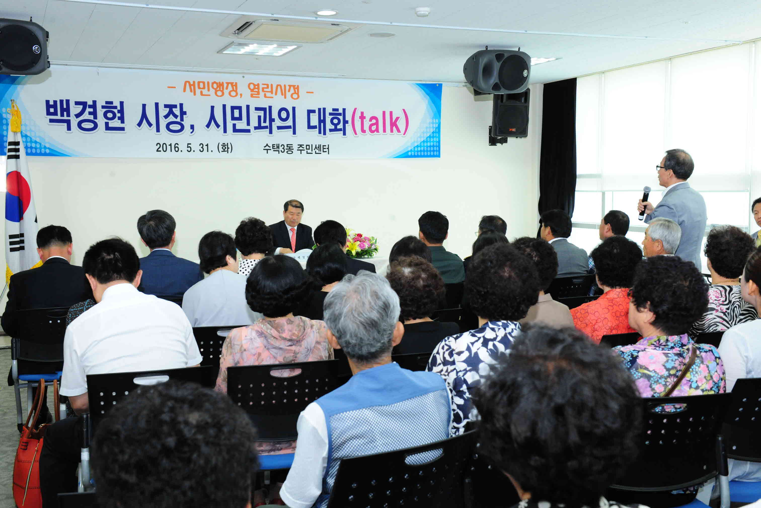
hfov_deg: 46.4
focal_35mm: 42
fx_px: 888
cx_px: 380
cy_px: 254
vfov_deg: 31.9
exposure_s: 1/60
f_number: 8
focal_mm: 42
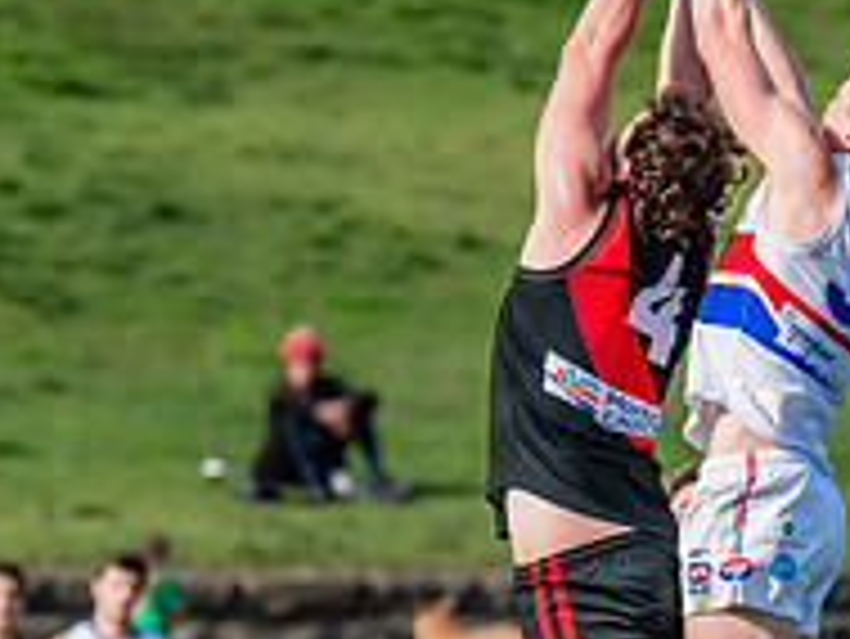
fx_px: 29534
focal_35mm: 1202
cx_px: 739
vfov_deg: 1.2
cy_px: 449
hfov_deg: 1.6
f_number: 8
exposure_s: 1/1600
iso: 800
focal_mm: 380
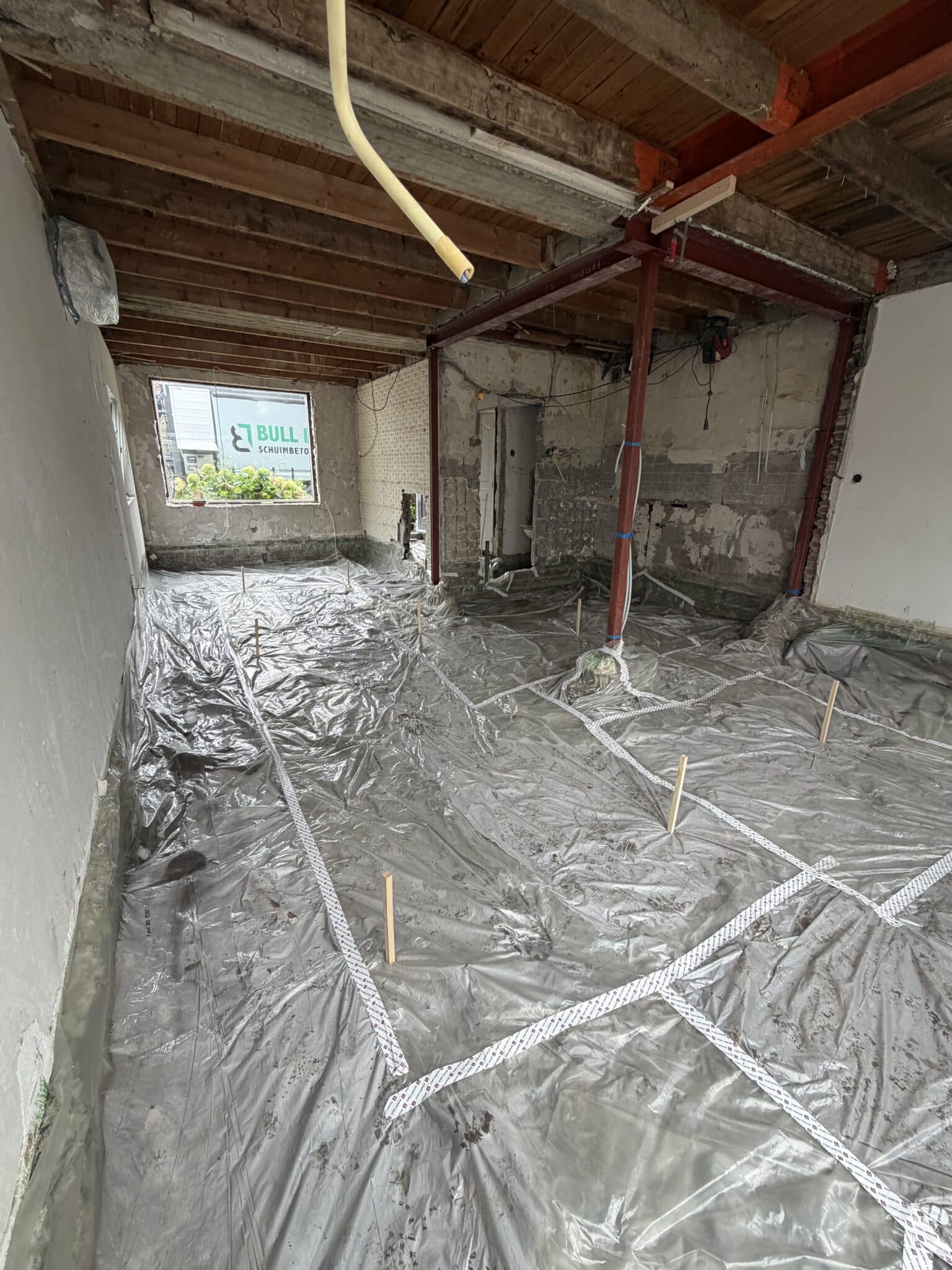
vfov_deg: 102.1
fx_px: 513
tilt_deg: -16.9
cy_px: 635
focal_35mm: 14
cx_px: 476
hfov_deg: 85.7
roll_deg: -0.6
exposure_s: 1/121
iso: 160
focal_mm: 2.22
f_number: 2.2
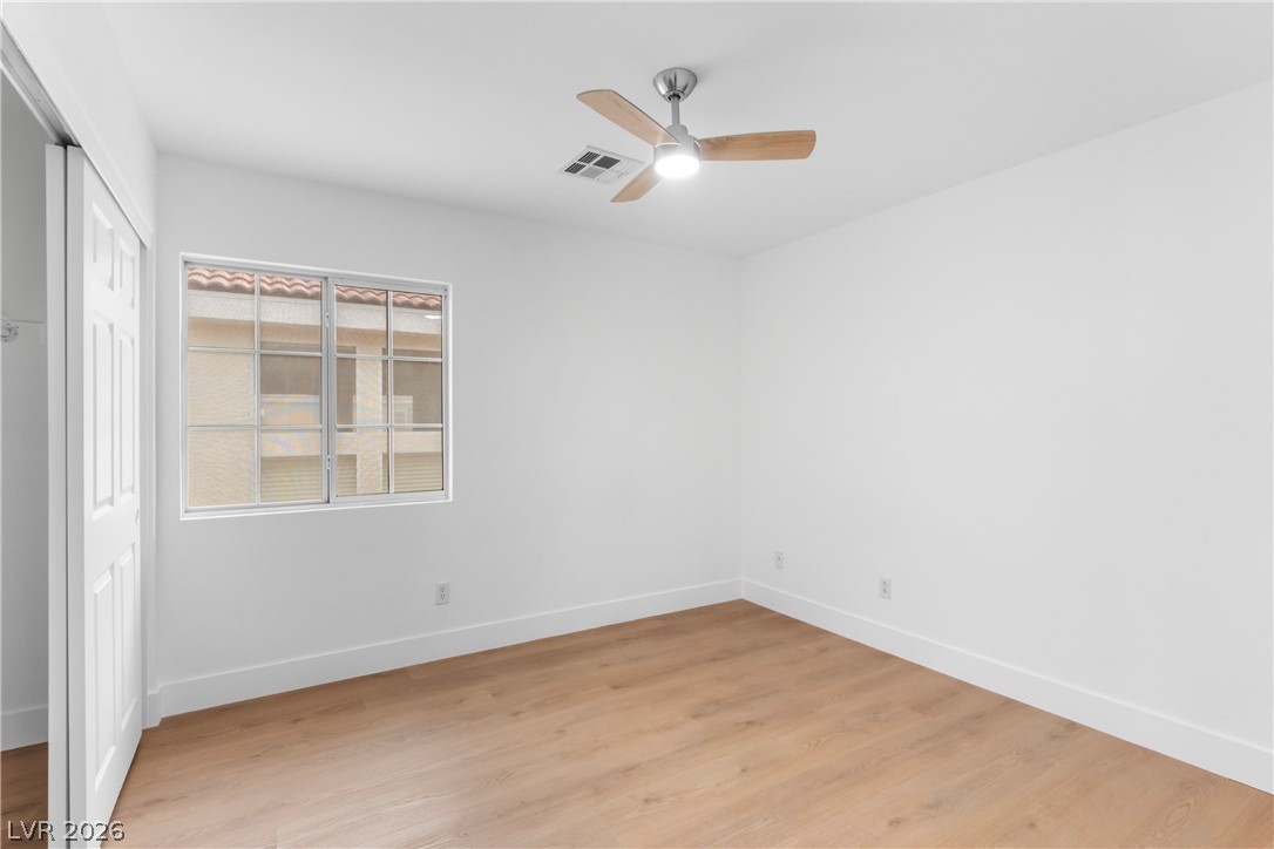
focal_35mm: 17
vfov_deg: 70.4
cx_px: 637
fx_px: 602
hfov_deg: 93.3
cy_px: 424
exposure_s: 1/2
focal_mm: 17
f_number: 8
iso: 400
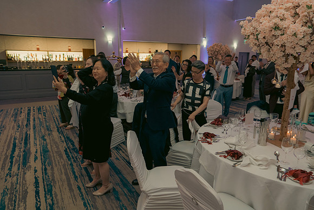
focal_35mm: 24
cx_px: 157
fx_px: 209
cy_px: 105
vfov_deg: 53.2
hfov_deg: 73.7
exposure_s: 1/160
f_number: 3.5
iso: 2500
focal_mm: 24
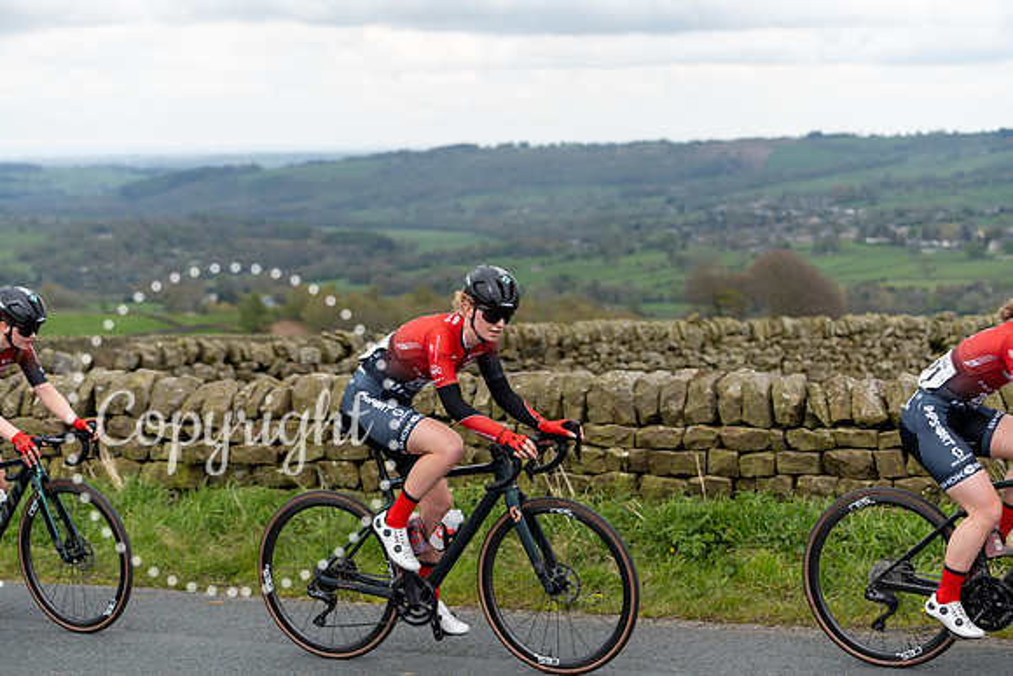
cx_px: 506
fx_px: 2195
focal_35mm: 78
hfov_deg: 26.0
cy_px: 338
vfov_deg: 17.5
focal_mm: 78
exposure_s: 1/640
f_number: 3.5
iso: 200
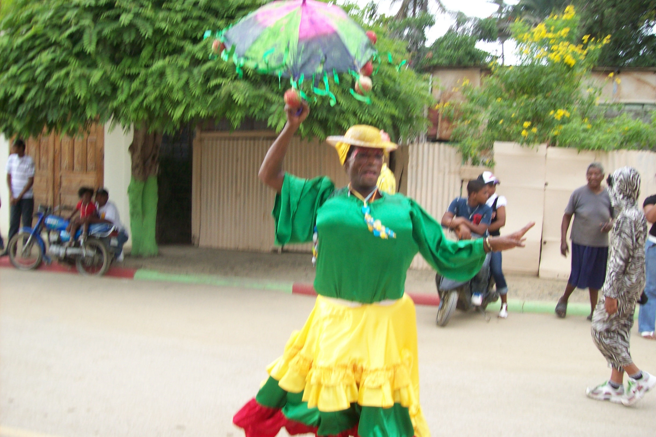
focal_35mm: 38
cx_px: 332
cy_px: 203
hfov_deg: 50.7
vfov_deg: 35.0
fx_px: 692
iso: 80
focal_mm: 6
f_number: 2.7
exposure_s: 1/187
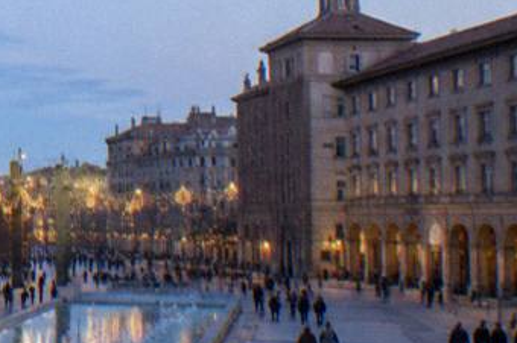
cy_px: 138
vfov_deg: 13.3
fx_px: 1478
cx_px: -131
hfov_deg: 18.6
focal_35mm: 103
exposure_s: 1/200
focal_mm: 35
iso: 500
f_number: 10
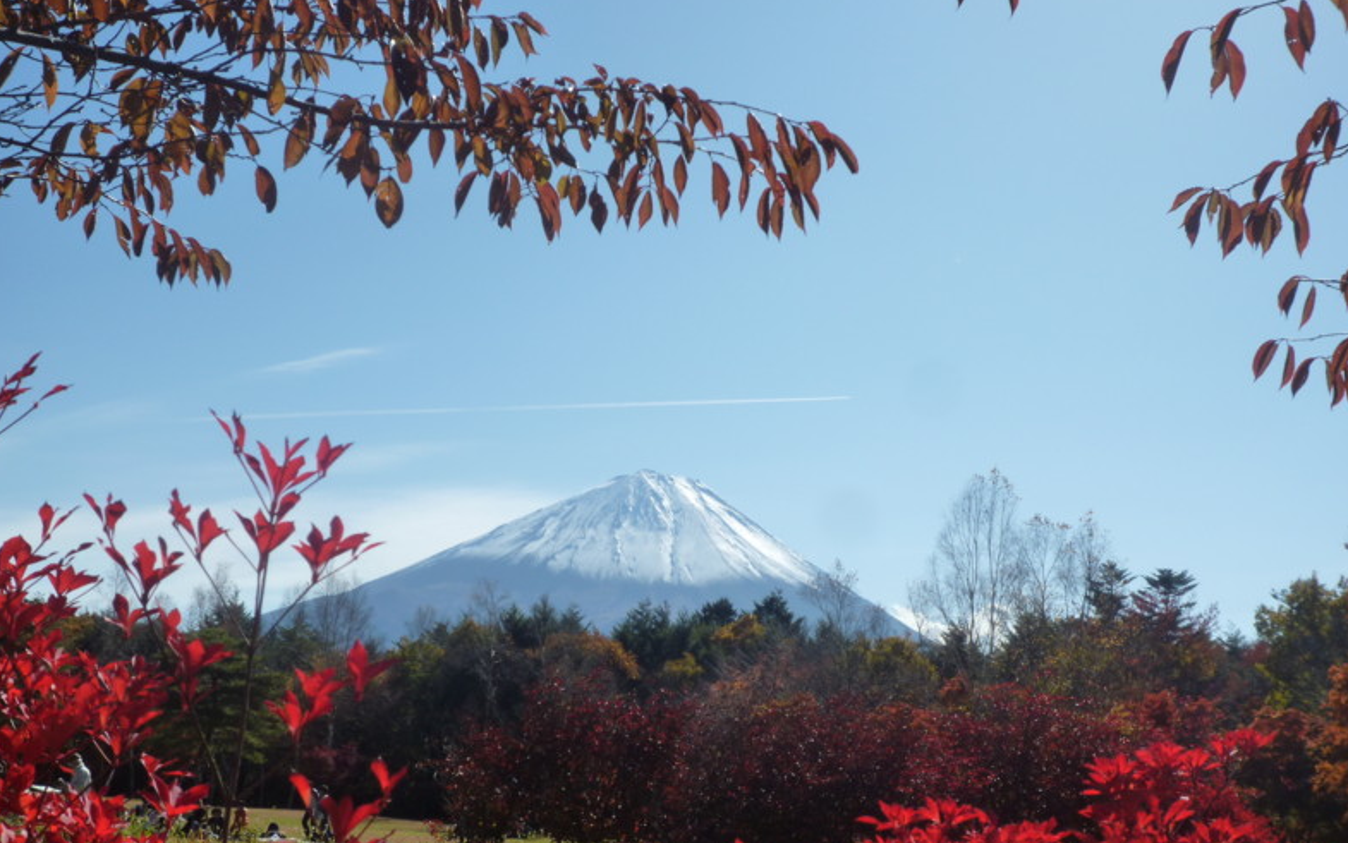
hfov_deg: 37.5
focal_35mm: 54
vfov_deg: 24.0
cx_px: 666
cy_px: 464
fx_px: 1984
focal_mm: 8.8
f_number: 5
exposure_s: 1/800
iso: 125
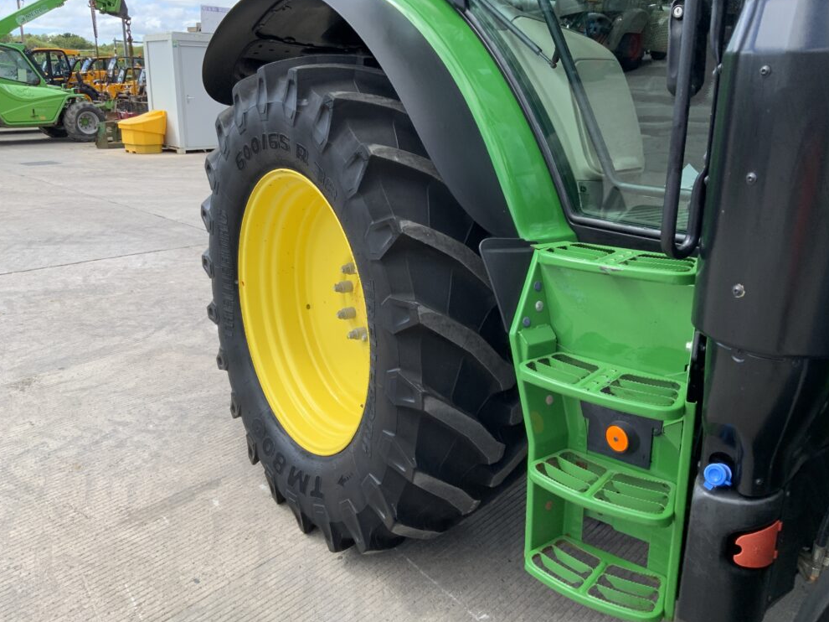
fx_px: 718
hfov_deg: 60.0
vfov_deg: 46.8
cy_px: 303
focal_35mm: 30
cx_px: 423
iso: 16
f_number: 1.8
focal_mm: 3
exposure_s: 1/674
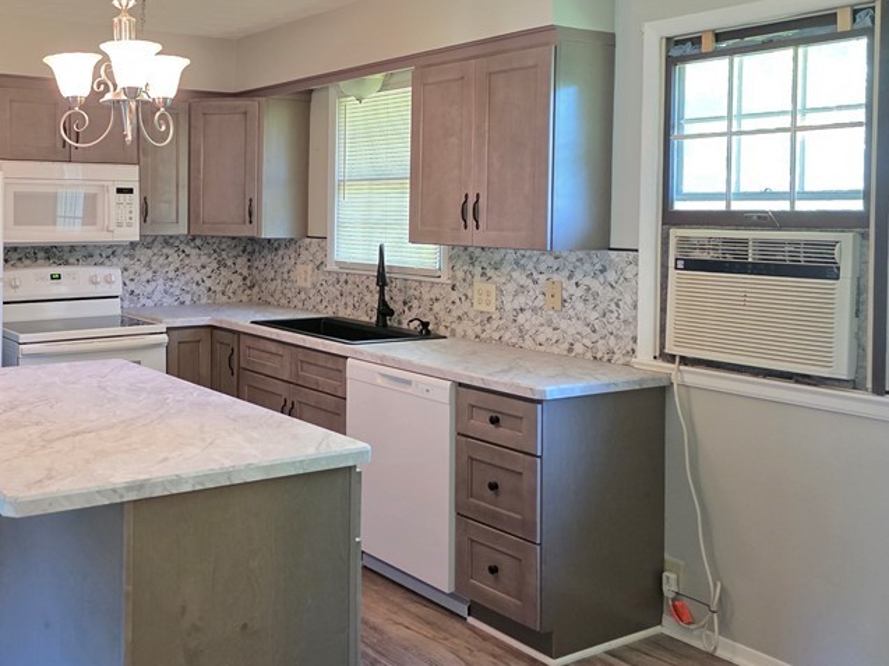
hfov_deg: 48.3
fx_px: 950
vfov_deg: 38.3
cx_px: 223
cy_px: 240
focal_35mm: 37
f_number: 1.7
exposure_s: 1/120
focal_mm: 6.3
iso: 1250
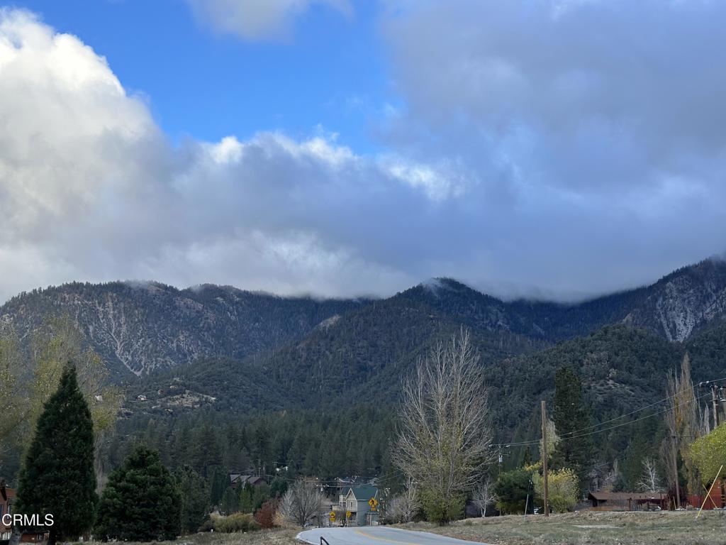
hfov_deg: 39.7
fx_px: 1007
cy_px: 272
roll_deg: -0.8
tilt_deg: +10.7
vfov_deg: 30.3
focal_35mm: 48
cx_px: 363
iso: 80
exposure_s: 1/1475
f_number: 1.78
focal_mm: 6.86
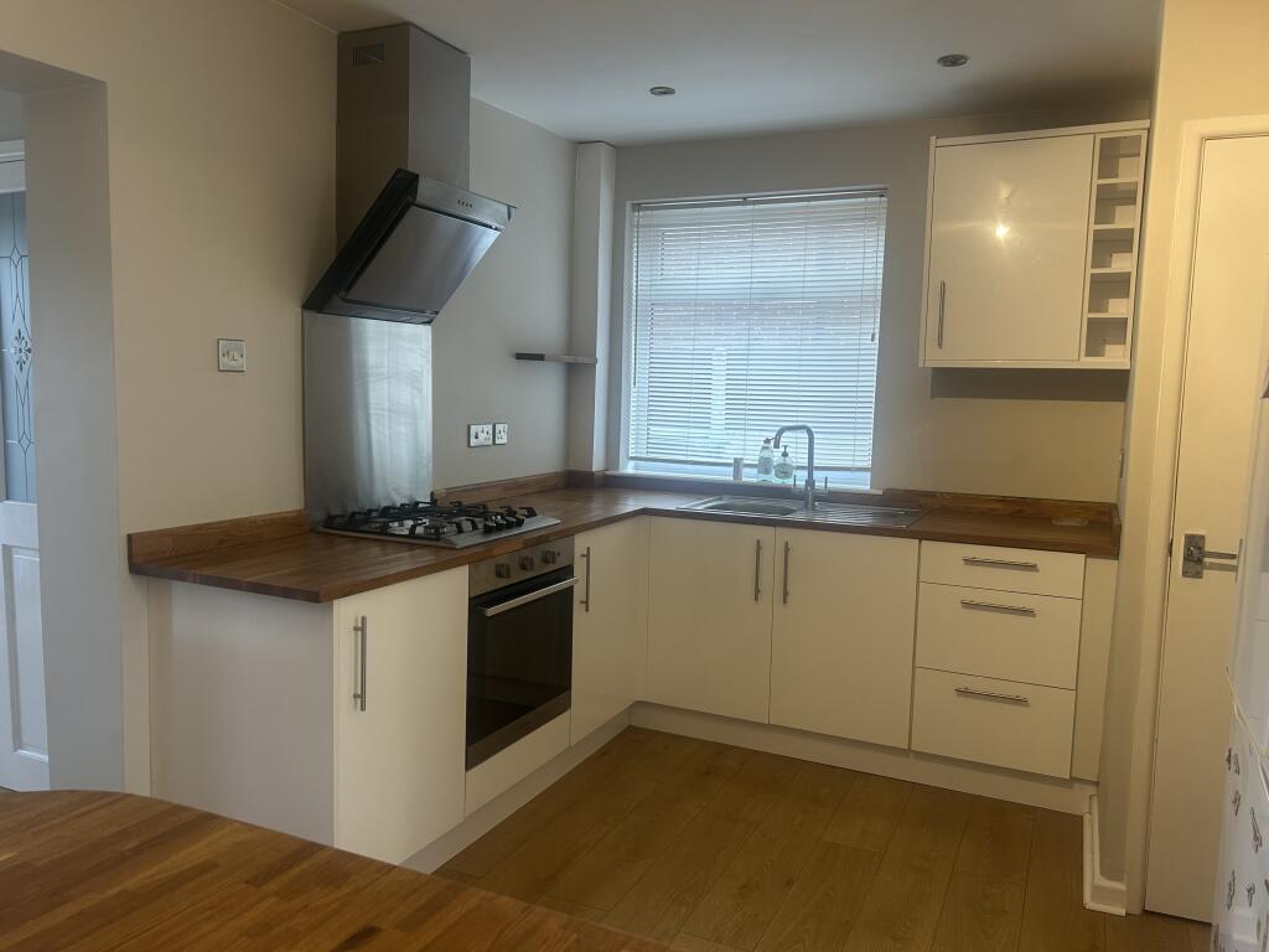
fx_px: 953
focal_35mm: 26
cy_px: 476
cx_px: 634
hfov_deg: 67.3
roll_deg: -0.8
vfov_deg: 53.1
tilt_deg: -5.9
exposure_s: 1/50
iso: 80
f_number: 1.5
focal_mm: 5.7
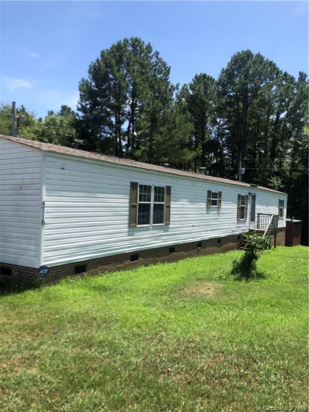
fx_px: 333
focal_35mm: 28
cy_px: 206
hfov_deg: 49.7
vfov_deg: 63.4
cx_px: 154
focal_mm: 3.99
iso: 20
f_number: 1.8
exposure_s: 1/1143
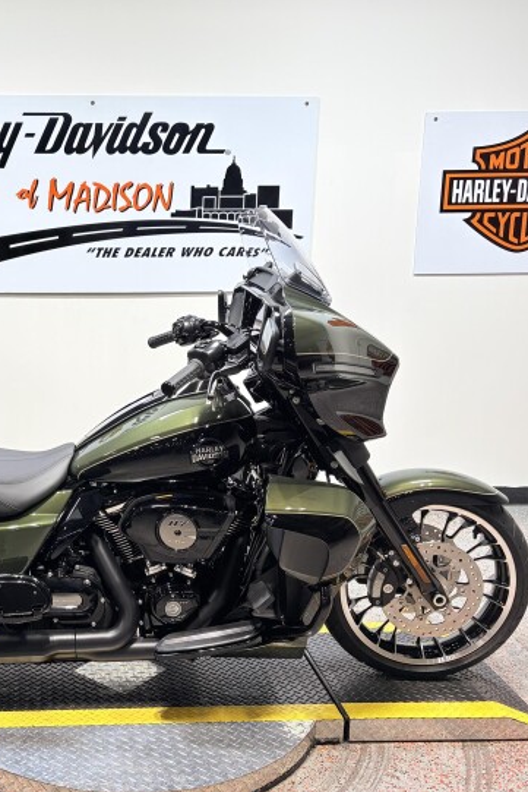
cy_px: 408
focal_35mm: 40
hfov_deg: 32.1
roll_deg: +0.1
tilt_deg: -11.0
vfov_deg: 48.4
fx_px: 879
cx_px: 75
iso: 40
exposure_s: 1/120
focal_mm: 5.96
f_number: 1.6
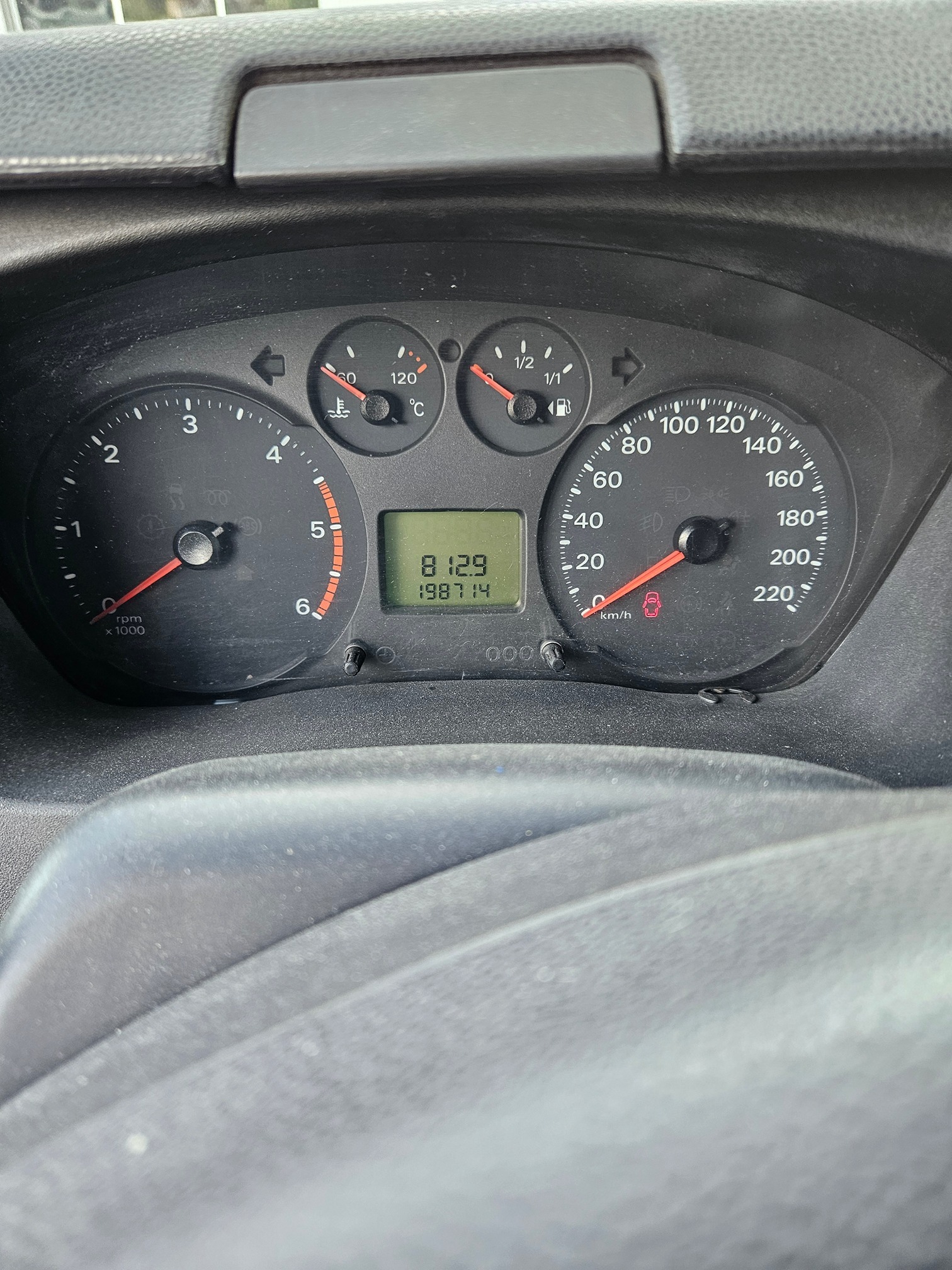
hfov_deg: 58.9
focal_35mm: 23
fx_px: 843
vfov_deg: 73.9
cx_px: 476
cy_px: 635
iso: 160
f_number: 1.8
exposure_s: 1/100
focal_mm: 5.4
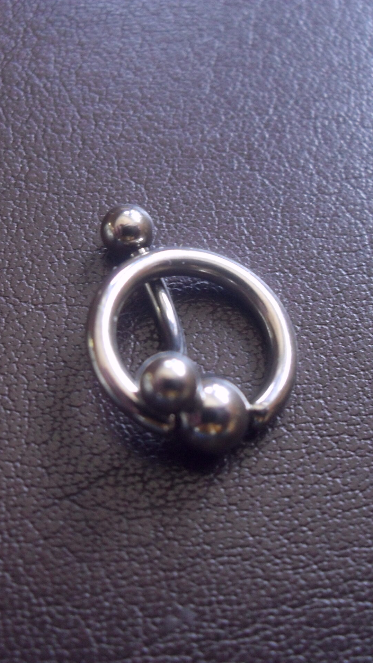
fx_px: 896
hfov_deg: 23.5
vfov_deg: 40.6
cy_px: 331
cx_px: 181
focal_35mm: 51
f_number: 2.8
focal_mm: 6.2
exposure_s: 1/20
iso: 200
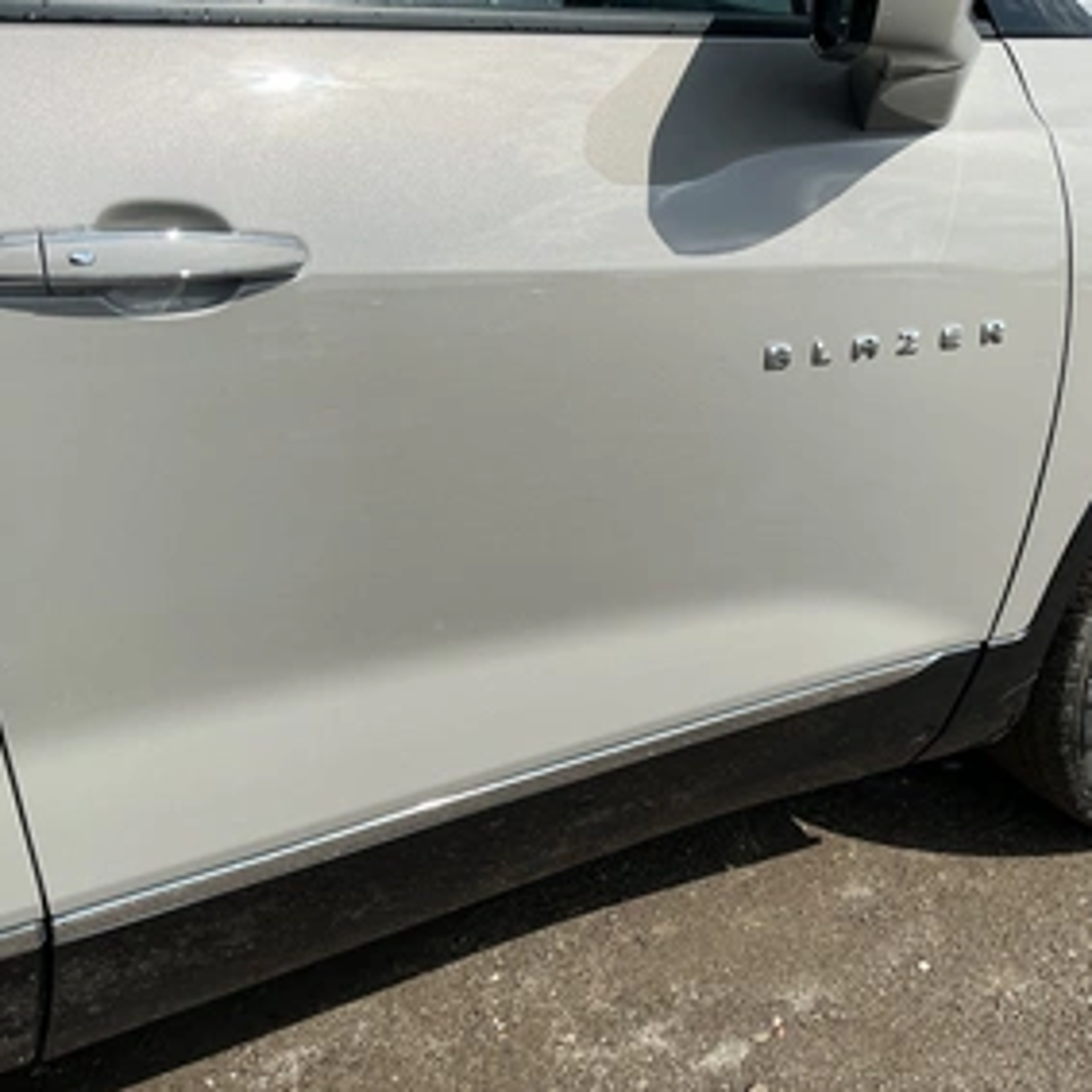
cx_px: 648
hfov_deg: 47.0
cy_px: 544
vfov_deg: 47.2
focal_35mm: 35
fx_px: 1249
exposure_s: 1/2227
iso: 25
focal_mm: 3
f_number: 1.8
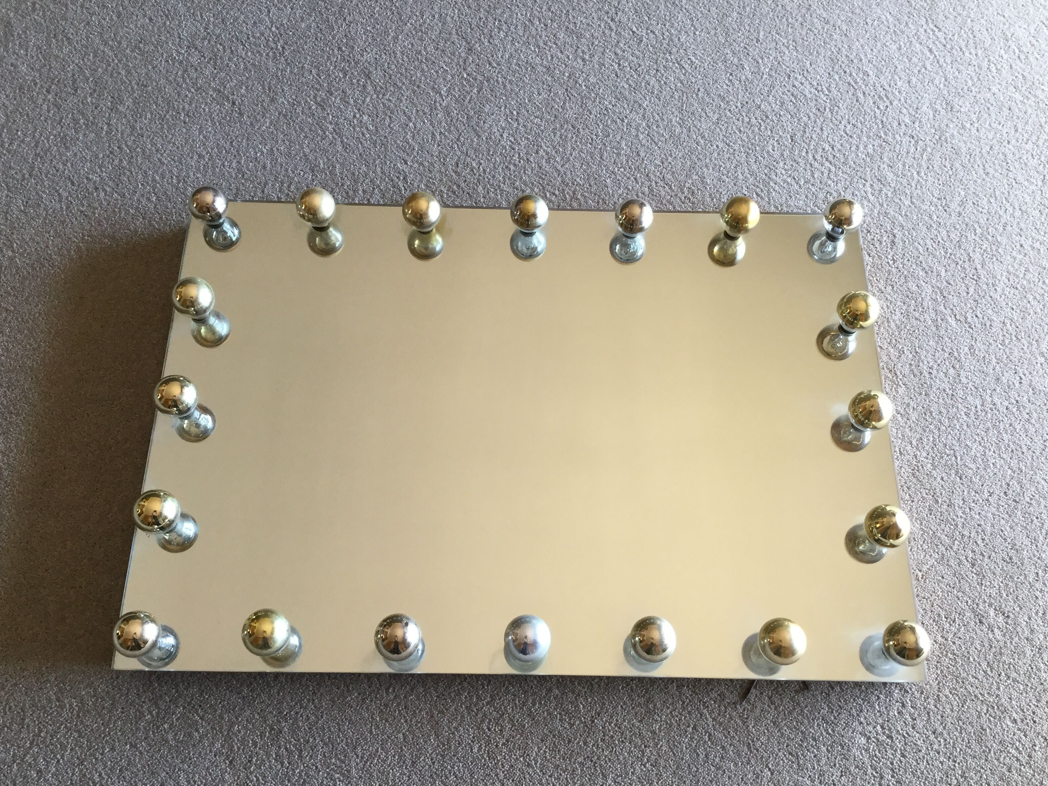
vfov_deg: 44.2
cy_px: 399
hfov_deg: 56.8
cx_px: 522
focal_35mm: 32
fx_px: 969
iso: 80
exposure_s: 1/33
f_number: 2.4
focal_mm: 3.3
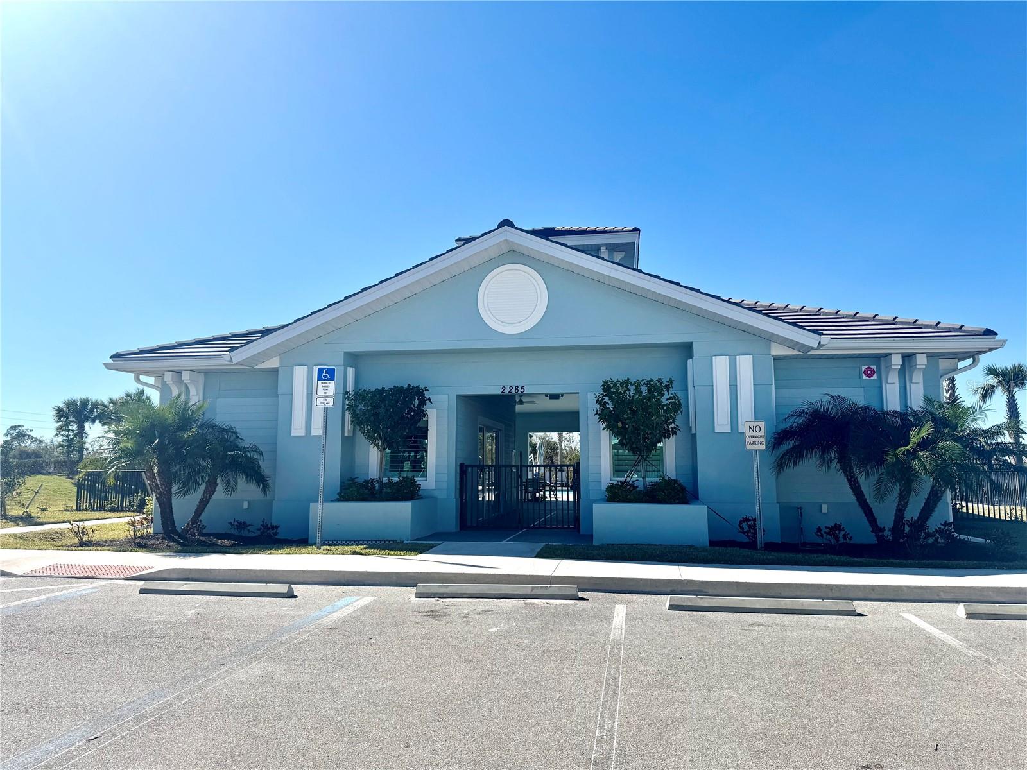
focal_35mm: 24
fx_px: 712
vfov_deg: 56.8
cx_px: 514
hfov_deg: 71.6
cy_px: 385
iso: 80
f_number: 1.78
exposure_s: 1/5814
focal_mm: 6.76
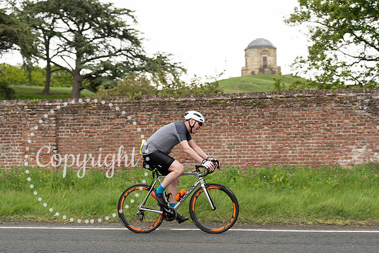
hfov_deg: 28.1
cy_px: 126
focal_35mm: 72
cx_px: 190
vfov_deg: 18.9
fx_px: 758
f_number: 3.5
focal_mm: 70
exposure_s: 1/1000
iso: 400
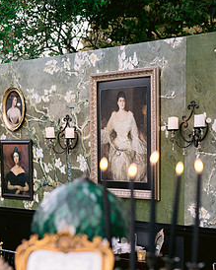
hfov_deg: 19.9
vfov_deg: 24.4
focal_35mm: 77
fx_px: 616
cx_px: 98
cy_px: 211
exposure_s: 1/100
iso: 400
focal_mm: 50
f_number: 2.8
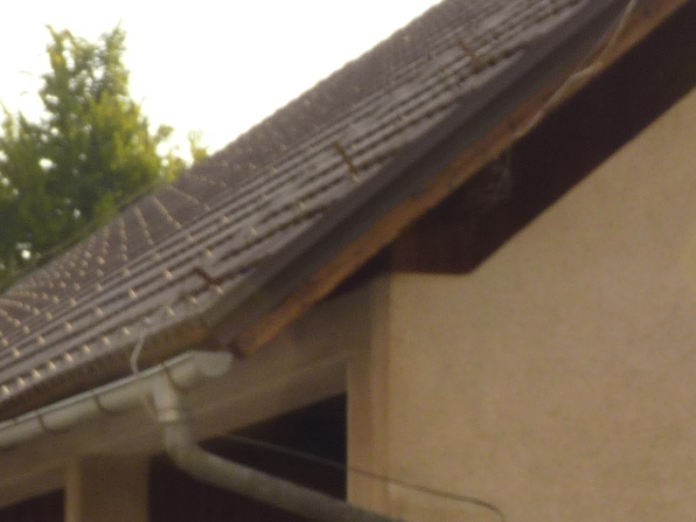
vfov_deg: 8.9
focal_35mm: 159
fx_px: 3197
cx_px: 469
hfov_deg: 12.4
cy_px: 990
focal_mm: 6.5
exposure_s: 1/250
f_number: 4.5
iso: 80
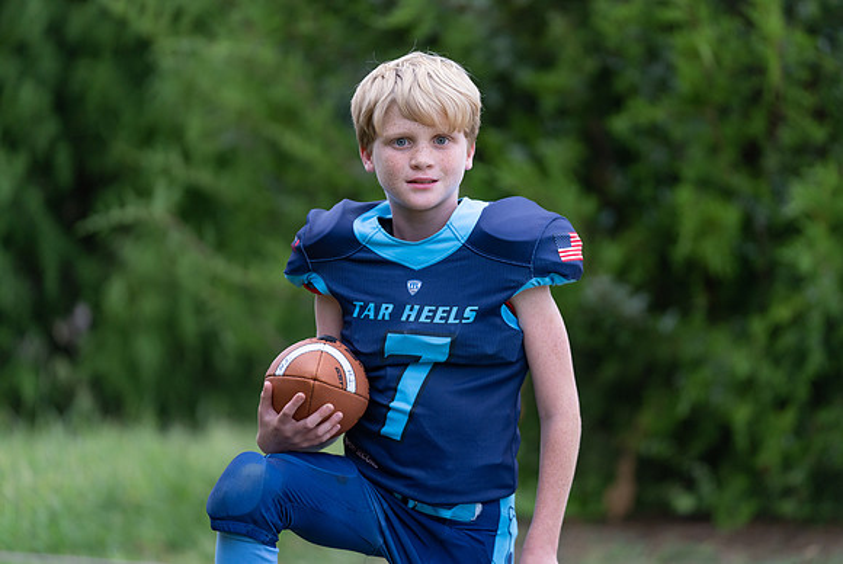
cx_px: 459
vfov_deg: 7.0
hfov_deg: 10.5
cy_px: 265
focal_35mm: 196
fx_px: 4599
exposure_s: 1/320
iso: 400
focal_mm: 179
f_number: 2.8
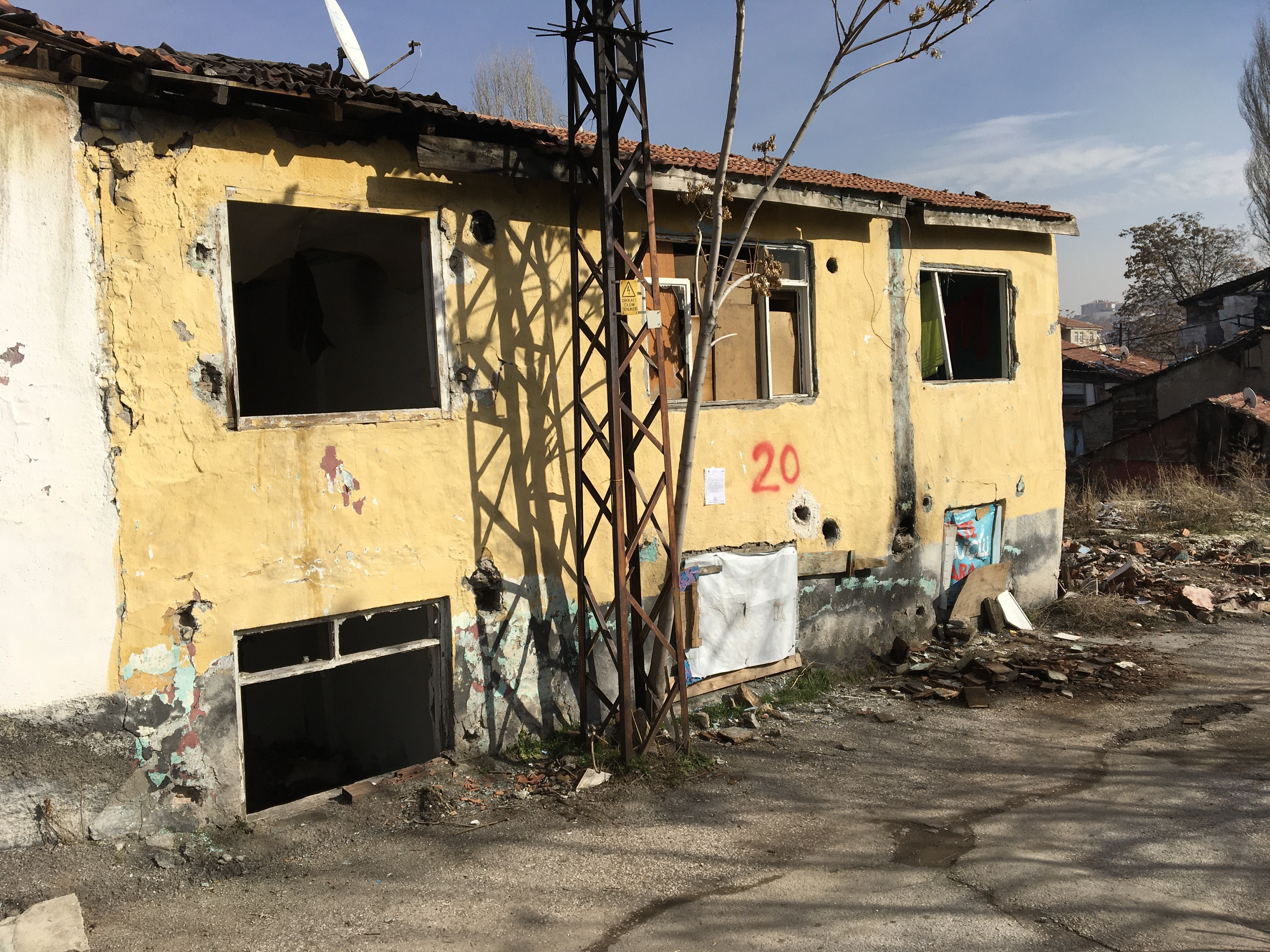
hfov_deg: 61.7
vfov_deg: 48.2
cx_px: 635
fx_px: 1064
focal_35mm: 29
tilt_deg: -3.3
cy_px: 476
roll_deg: +3.0
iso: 25
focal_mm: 4.15
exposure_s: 1/2849
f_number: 2.2
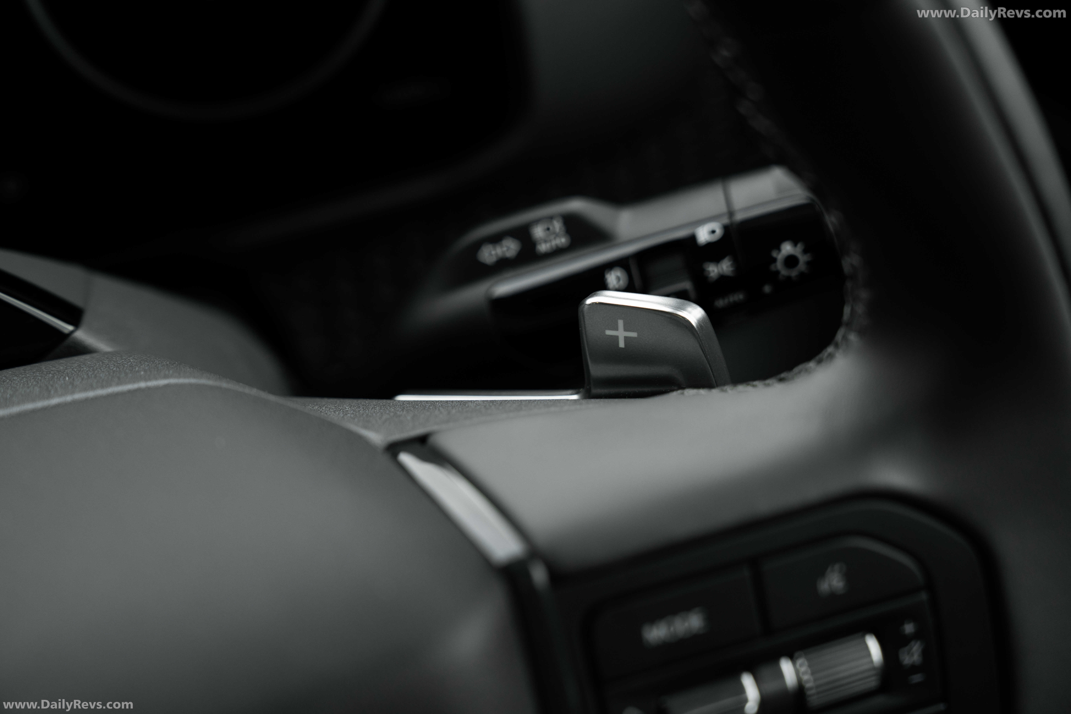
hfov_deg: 38.2
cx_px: 536
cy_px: 357
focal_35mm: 52
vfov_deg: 26.0
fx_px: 1547
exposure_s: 1/400
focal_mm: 52
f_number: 3.5
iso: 800
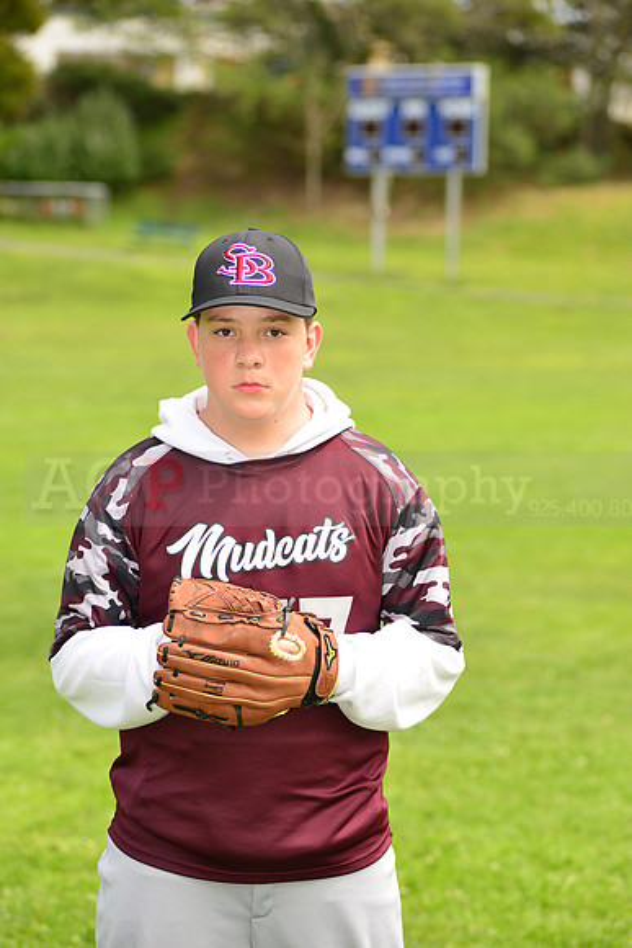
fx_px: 2895
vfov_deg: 18.6
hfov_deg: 12.5
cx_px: 316
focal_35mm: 110
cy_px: 474
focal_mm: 110
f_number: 5
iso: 100
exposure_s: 1/250
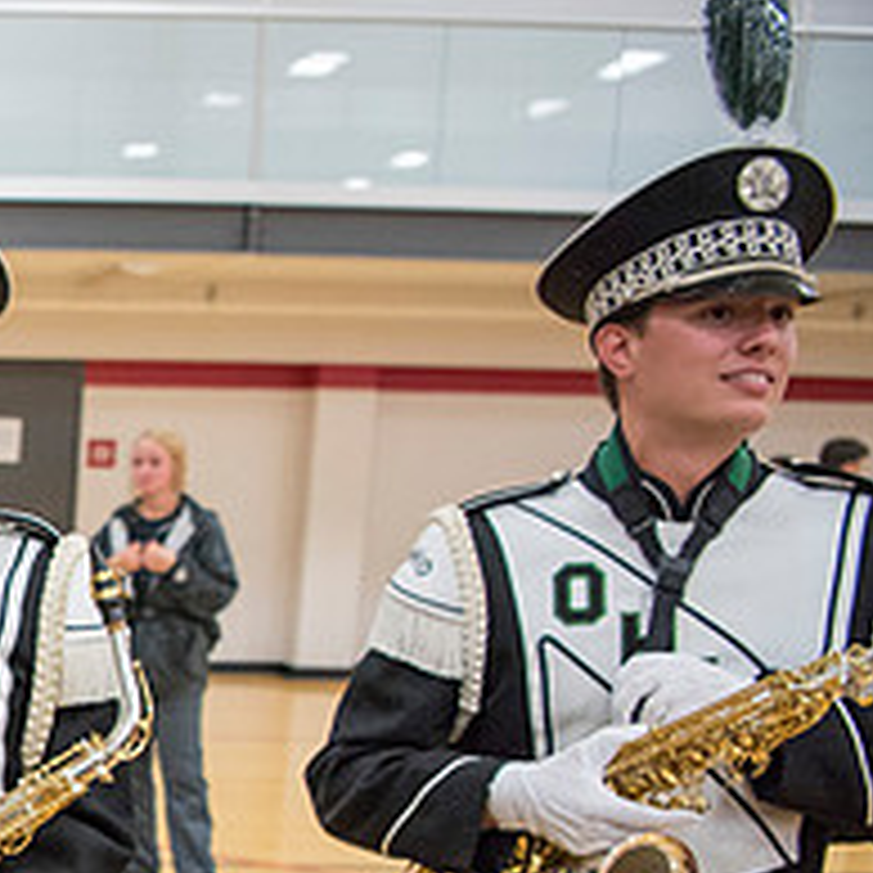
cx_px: -428
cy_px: 821
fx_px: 1740
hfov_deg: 23.0
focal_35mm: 61
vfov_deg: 27.0
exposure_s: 1/320
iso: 2000
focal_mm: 24
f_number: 3.2
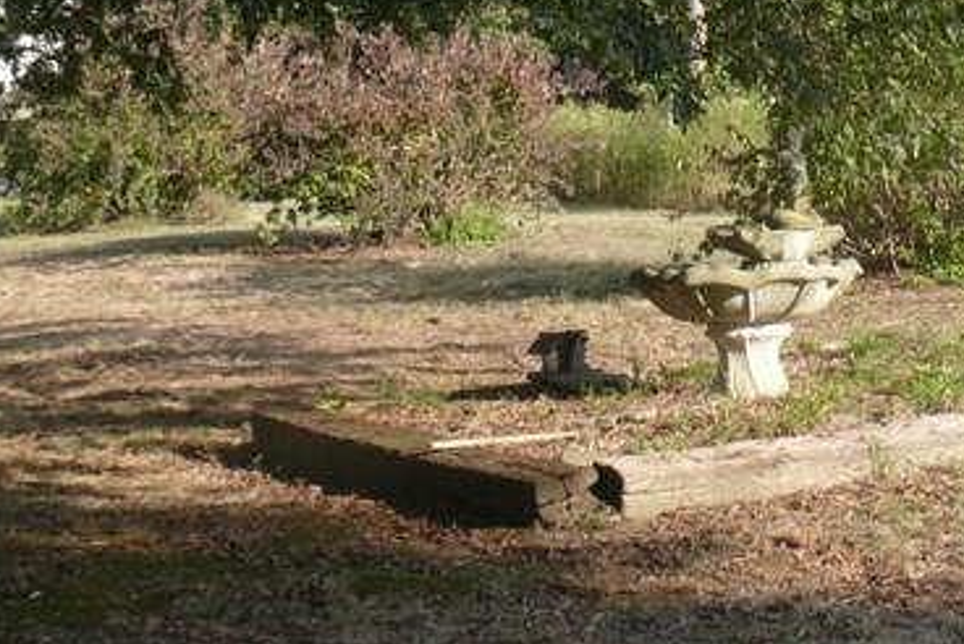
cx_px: 731
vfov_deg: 12.7
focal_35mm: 107
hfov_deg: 18.9
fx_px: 2867
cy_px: 5
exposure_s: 1/200
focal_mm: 7.7
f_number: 4.5
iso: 100
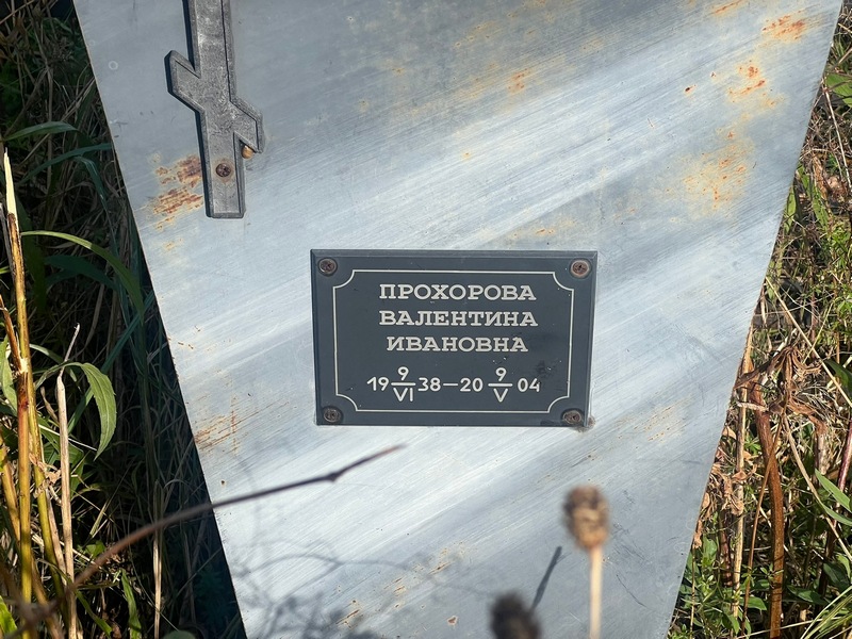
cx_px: 426
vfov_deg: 19.1
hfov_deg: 25.3
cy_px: 320
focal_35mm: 77
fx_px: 1895
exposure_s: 1/419
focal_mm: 9
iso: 32
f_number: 2.8
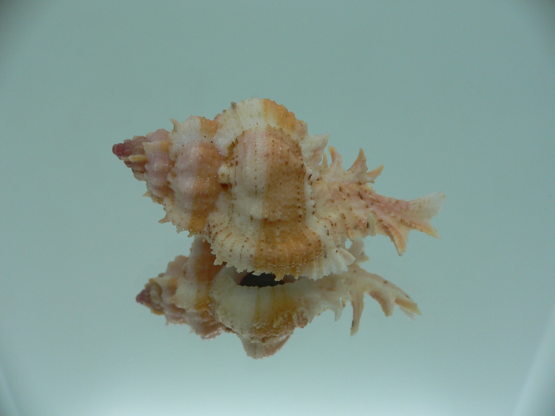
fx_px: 561
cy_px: 208
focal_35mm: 35
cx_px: 278
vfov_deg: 40.7
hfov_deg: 52.6
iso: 80
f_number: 2.8
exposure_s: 1/60
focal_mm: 4.6
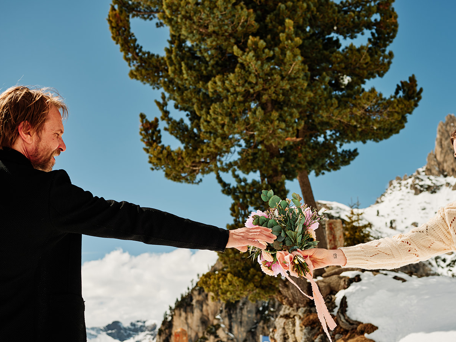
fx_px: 698
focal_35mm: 53
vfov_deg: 27.4
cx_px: 285
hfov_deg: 36.0
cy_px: 220
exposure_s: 1/600
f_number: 5.6
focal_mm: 50
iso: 100
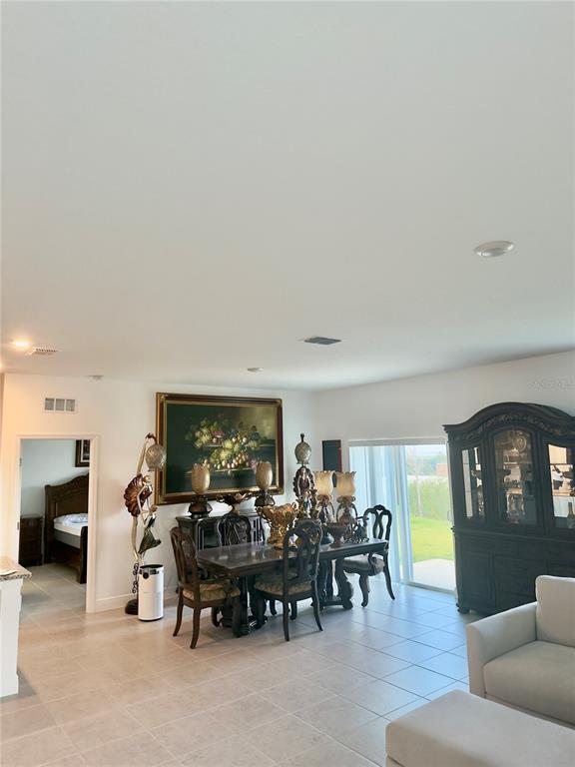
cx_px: 288
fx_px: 532
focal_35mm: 24
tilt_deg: +10.1
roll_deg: +2.1
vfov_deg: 71.6
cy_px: 384
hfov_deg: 56.8
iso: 200
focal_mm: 6.76
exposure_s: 1/136
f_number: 1.78
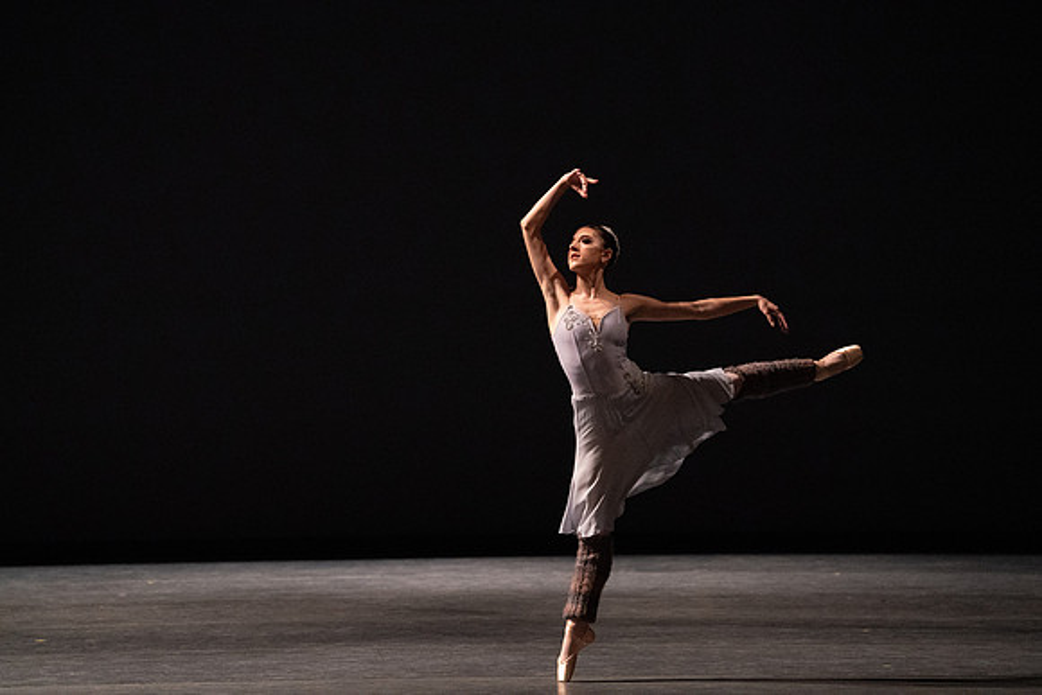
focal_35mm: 200
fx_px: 5790
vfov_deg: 6.9
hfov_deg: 10.3
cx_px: 521
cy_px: 348
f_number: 5
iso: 12800
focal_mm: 200
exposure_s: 1/400
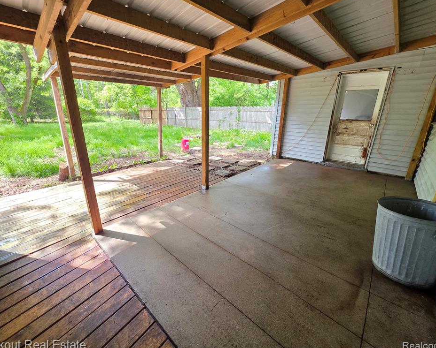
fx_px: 181
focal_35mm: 14
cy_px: 173
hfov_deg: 100.7
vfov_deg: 88.0
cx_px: 210
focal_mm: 2.2
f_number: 1.9
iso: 100
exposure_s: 1/120
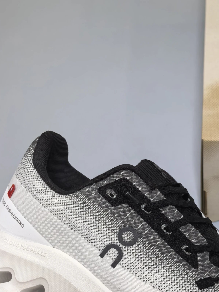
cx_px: 158
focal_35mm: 102
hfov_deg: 14.5
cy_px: 293
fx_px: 860
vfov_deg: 18.7
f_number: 2
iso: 160
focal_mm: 5.75
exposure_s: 1/50
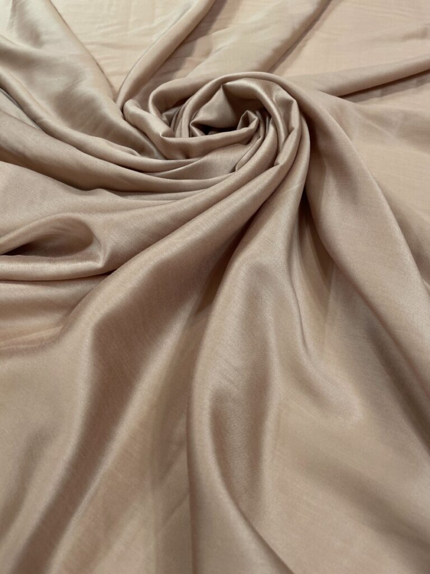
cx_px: 215
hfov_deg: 53.1
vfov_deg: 67.3
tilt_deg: -53.3
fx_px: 431
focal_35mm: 26
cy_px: 287
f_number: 1.6
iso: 40
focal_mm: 4.2
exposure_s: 1/100
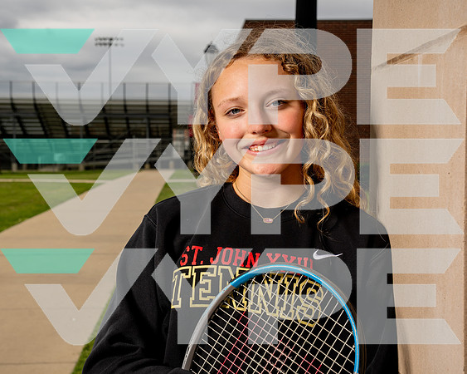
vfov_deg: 26.4
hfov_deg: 32.7
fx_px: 795
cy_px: 189
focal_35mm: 58
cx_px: 200
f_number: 8
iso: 50
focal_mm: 49
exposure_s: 1/250
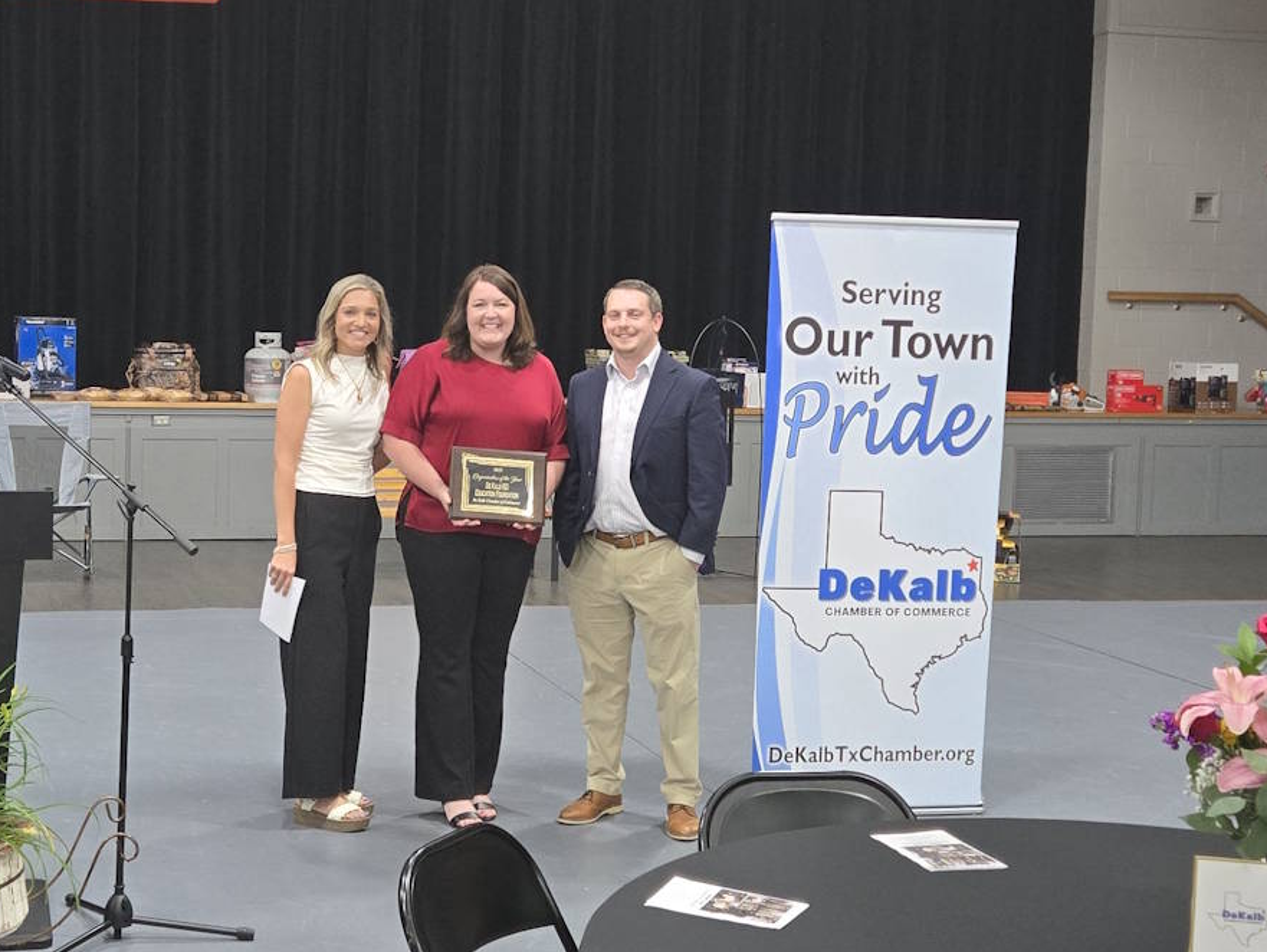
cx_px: 559
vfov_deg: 53.1
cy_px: 480
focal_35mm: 26
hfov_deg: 67.0
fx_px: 952
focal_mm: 5.4
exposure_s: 1/120
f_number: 1.8
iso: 320
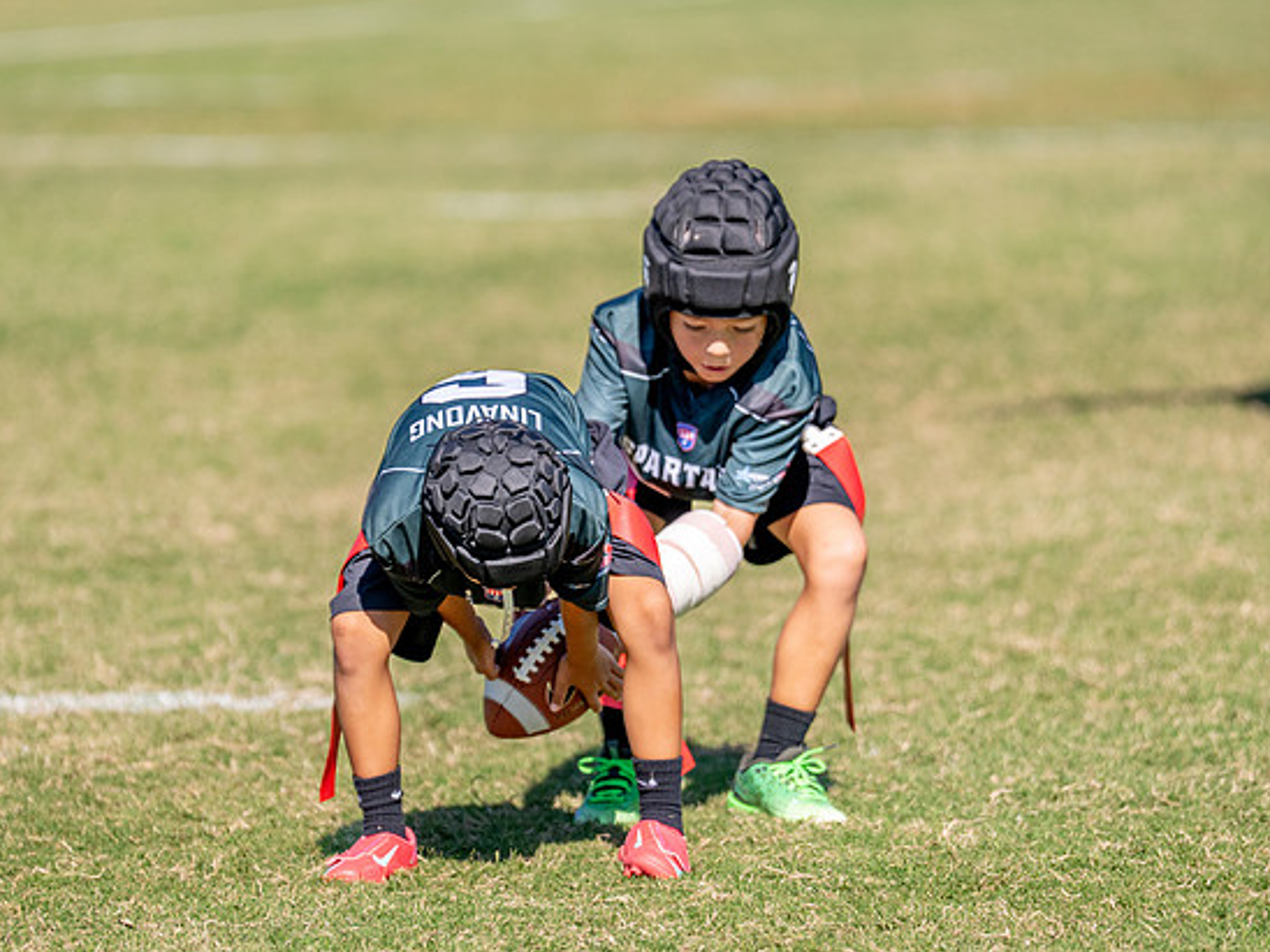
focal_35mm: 309
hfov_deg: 6.4
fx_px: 11337
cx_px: 569
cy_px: 477
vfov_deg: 4.8
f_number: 2.8
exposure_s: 1/5000
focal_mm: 200
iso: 250
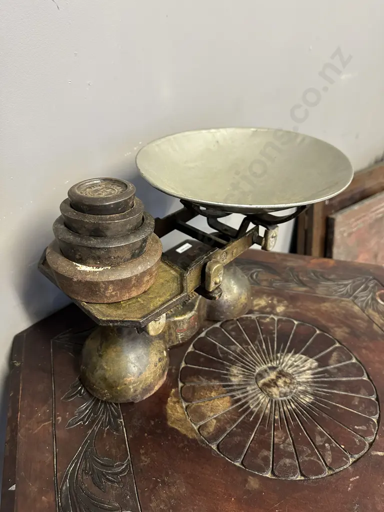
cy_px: 256
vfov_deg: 71.6
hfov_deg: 56.8
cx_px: 192
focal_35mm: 24
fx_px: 355
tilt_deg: -35.1
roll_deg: -0.5
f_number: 1.78
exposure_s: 1/50
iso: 400
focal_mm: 6.86
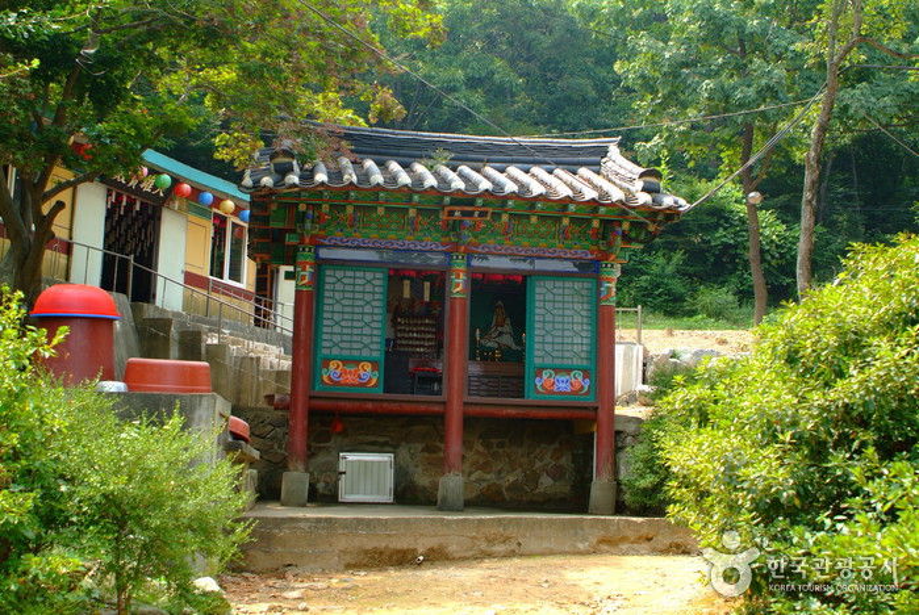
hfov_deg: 41.9
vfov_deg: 28.7
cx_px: 460
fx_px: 1201
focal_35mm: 47
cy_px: 308
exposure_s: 1/90
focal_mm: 31
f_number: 4.8
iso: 100
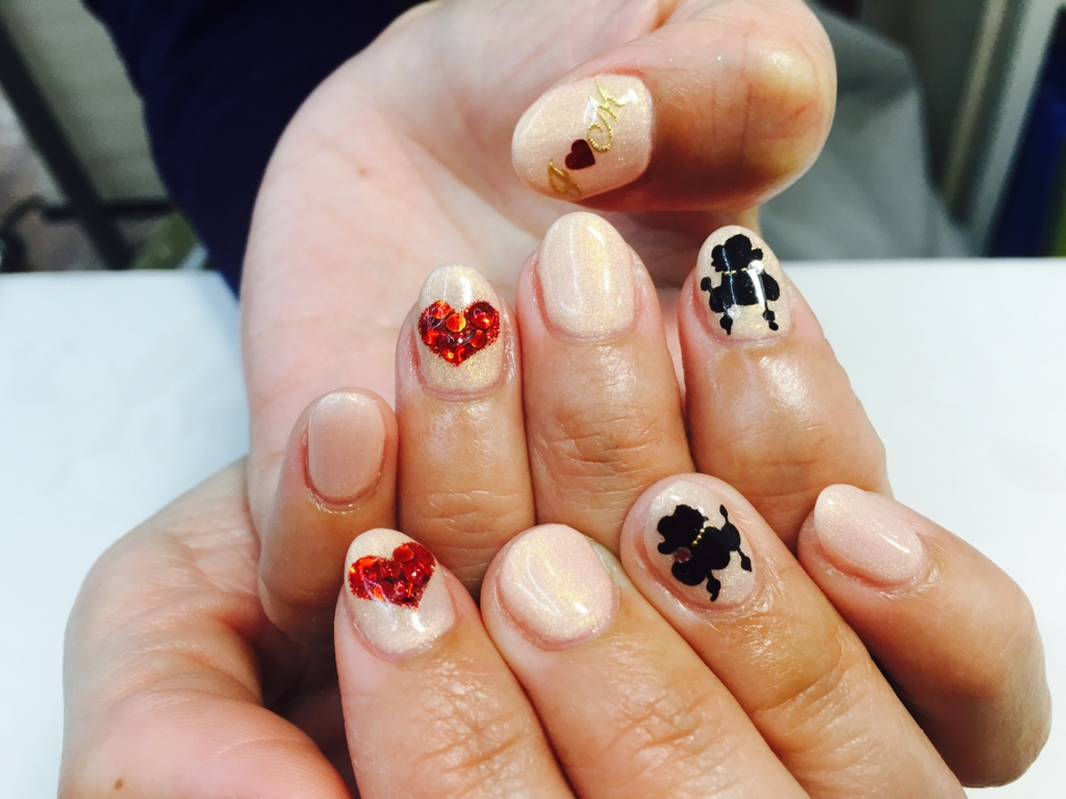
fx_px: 893
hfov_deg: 61.7
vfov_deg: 48.2
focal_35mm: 29
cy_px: 400
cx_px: 533
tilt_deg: -48.3
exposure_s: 1/40
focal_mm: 4.15
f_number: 2.2
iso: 25
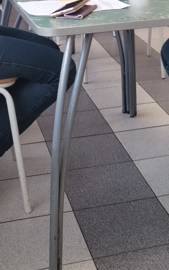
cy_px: -36
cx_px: 181
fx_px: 656
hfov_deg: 14.4
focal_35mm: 89
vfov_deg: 21.9
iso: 416
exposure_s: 1/50
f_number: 1.8
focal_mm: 4.75
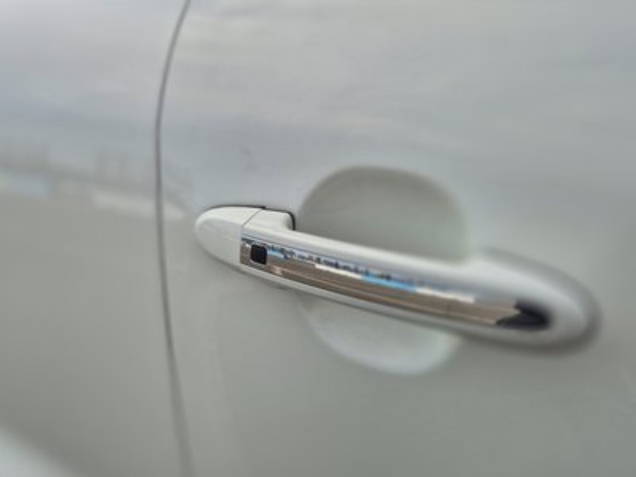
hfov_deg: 73.9
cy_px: 238
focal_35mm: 23
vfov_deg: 58.9
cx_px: 318
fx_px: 423
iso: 25
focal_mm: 5.4
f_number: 1.8
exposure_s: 1/1500
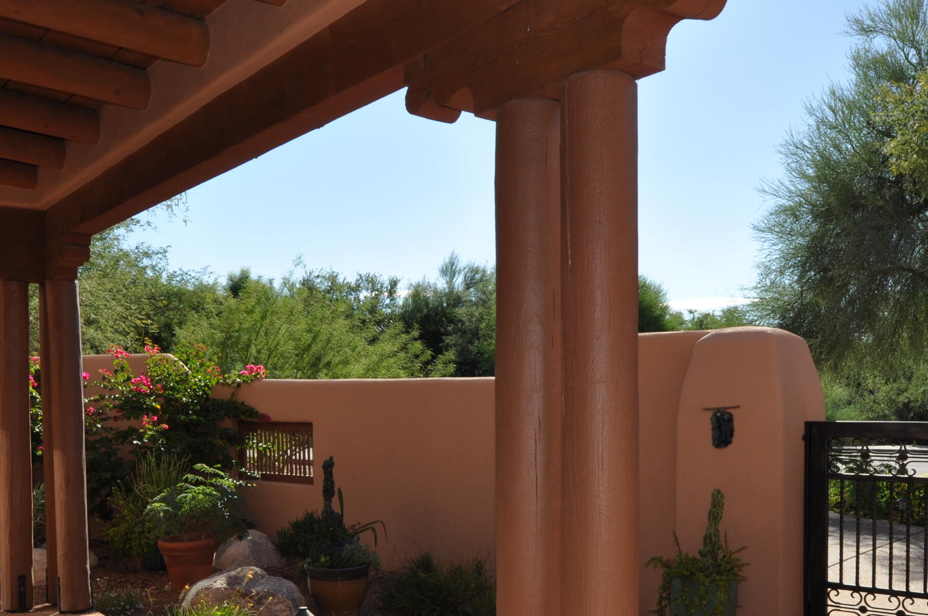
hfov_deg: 54.5
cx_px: 492
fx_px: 901
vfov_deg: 37.0
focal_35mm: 35
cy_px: 446
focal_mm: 14
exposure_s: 1/200
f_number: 11
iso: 200
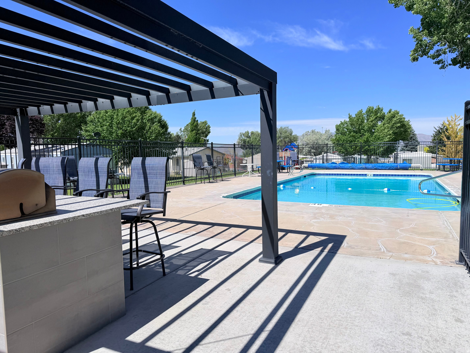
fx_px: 326
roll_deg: +1.3
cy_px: 176
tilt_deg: -5.0
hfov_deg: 71.6
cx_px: 235
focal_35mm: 24
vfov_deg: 56.8
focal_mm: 6.76
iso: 80
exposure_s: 1/9091
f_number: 1.78
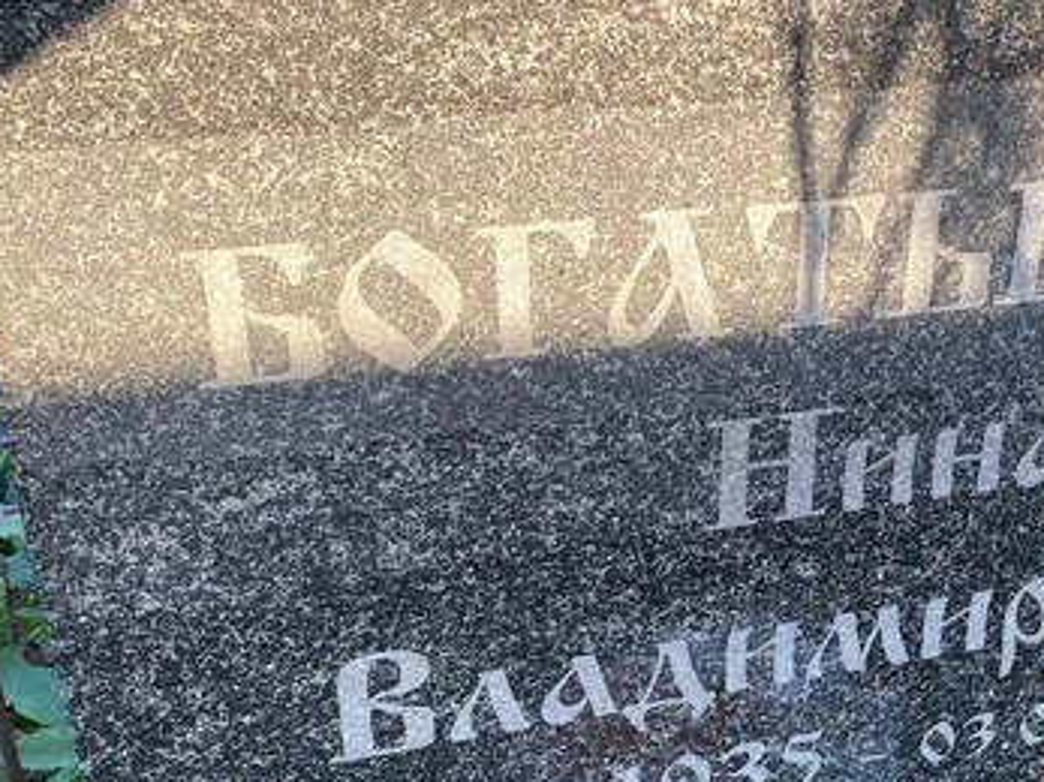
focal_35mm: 60
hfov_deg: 31.3
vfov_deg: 24.3
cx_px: 842
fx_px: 1809
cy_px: 538
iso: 32
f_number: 1.8
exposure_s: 1/122
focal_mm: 4.25
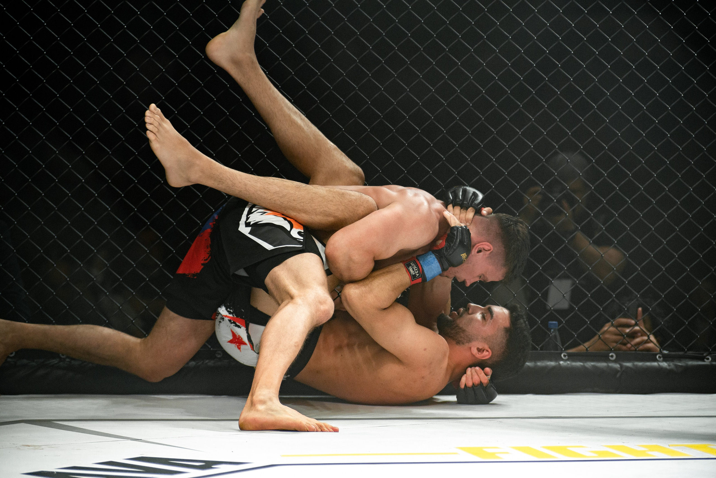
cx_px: 358
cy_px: 239
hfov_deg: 16.4
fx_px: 2487
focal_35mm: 125
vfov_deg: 11.0
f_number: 4
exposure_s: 1/800
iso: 2200
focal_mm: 125
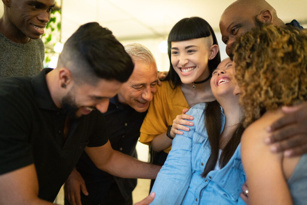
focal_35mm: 35
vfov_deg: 37.9
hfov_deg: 54.4
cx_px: 154
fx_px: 298
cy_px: 102
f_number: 1.4
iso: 3200
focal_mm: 35
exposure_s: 1/1000
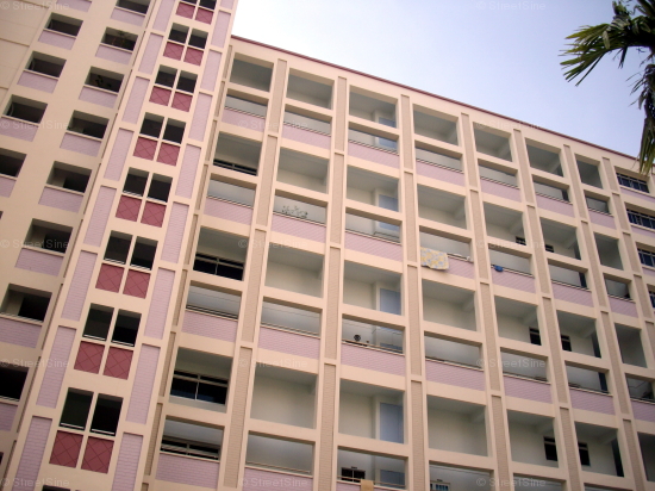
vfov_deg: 38.6
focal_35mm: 37
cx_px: 328
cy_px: 246
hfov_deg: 50.2
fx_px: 700
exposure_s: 1/200
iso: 80
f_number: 5.6
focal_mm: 6.2
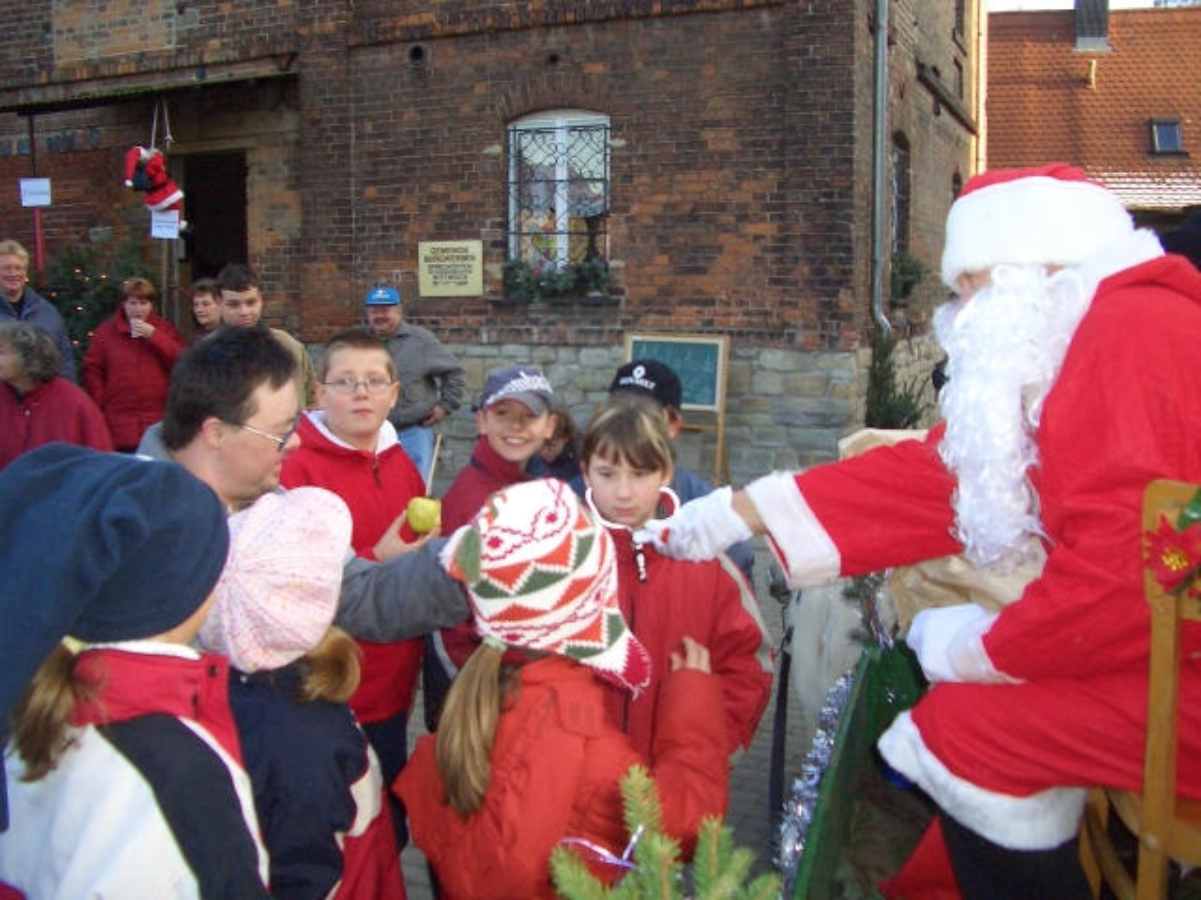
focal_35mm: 35
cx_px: 600
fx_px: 1214
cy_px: 450
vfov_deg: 40.7
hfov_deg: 52.6
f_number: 2.6
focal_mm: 5.8
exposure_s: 1/400
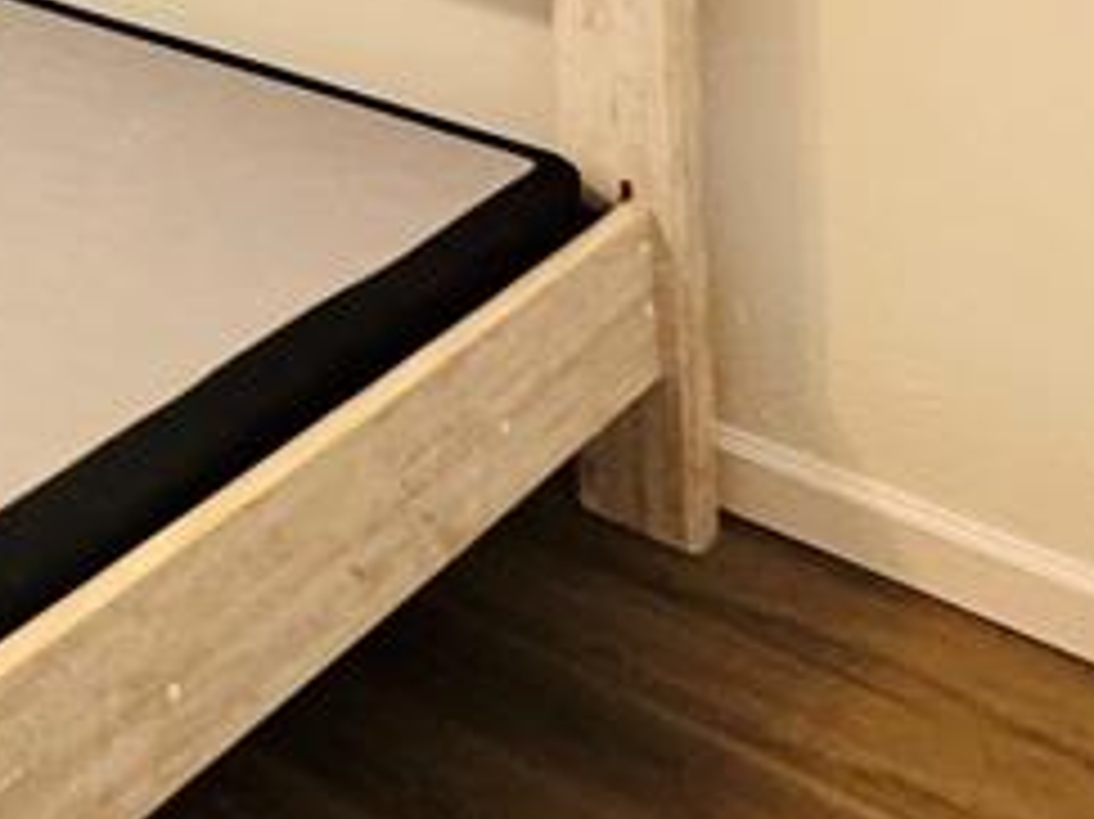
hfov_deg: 18.6
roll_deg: +0.6
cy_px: -828
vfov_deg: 17.5
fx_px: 1864
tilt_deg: +2.9
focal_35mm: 59
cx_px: -1148
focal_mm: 2.22
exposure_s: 1/60
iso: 250
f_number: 2.2
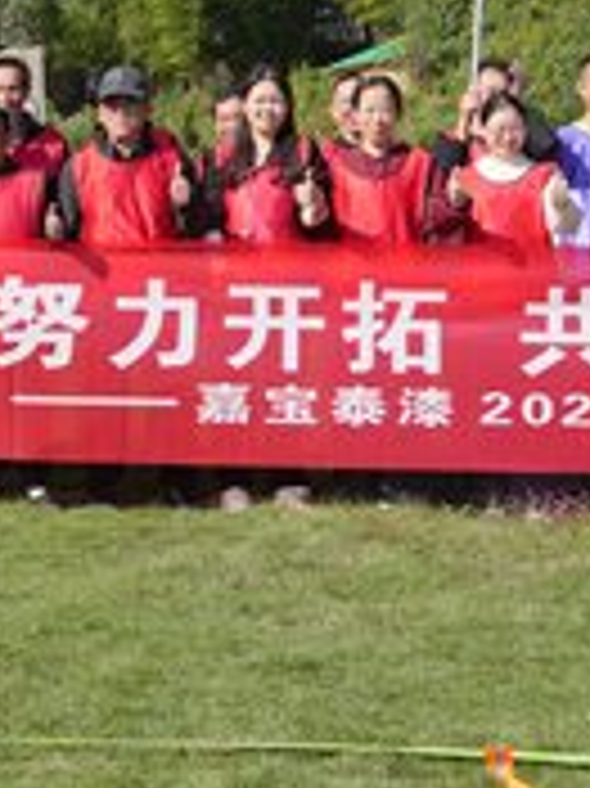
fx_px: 2480
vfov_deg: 17.9
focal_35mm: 109
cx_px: -45
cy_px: 194
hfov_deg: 13.3
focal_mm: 22
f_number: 7.1
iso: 250
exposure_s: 1/800
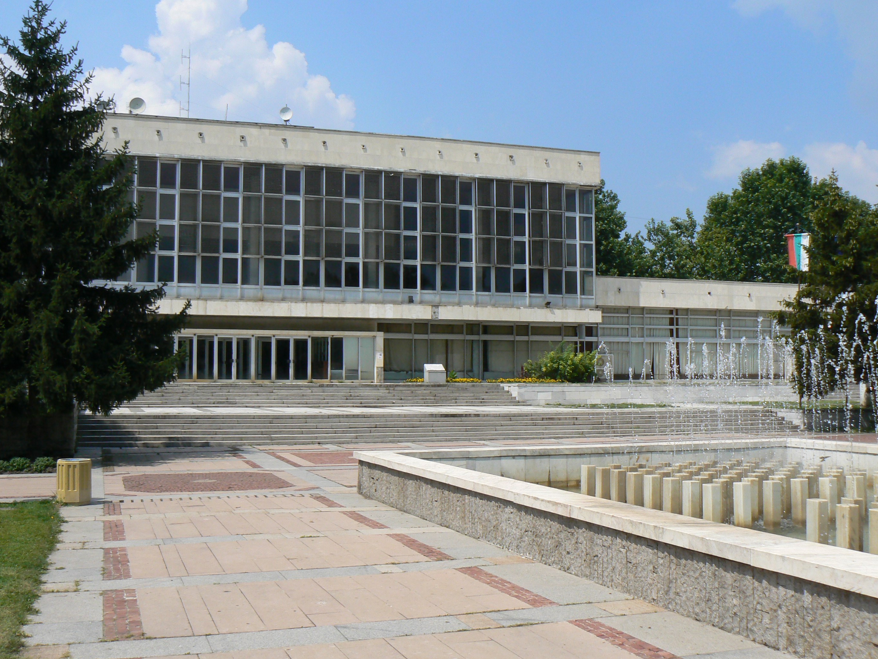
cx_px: 432
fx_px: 938
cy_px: 334
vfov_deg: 38.7
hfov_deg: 50.1
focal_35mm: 37
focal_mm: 6
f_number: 8
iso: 100
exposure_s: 1/500
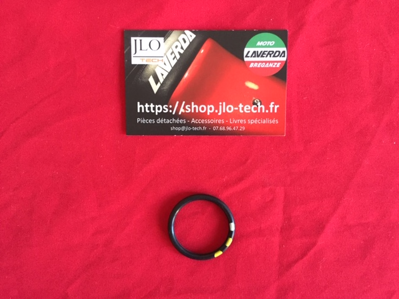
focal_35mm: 29
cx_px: 200
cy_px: 150
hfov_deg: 61.7
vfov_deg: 48.2
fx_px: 334
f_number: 2.2
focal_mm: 4.15
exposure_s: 1/33
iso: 320
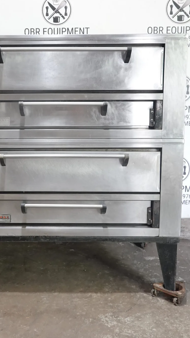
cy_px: 152
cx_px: 52
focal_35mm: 50
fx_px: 448
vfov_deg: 41.3
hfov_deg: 23.7
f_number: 3.5
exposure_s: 1/40
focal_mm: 11.76
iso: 800
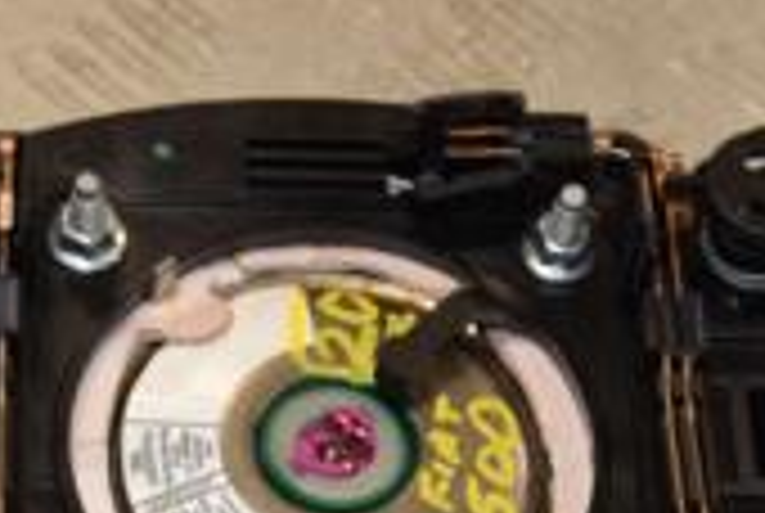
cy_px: 572
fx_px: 3150
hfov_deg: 13.8
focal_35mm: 148
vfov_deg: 9.2
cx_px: 288
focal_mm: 28
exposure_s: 1/200
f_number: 6.3
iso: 800
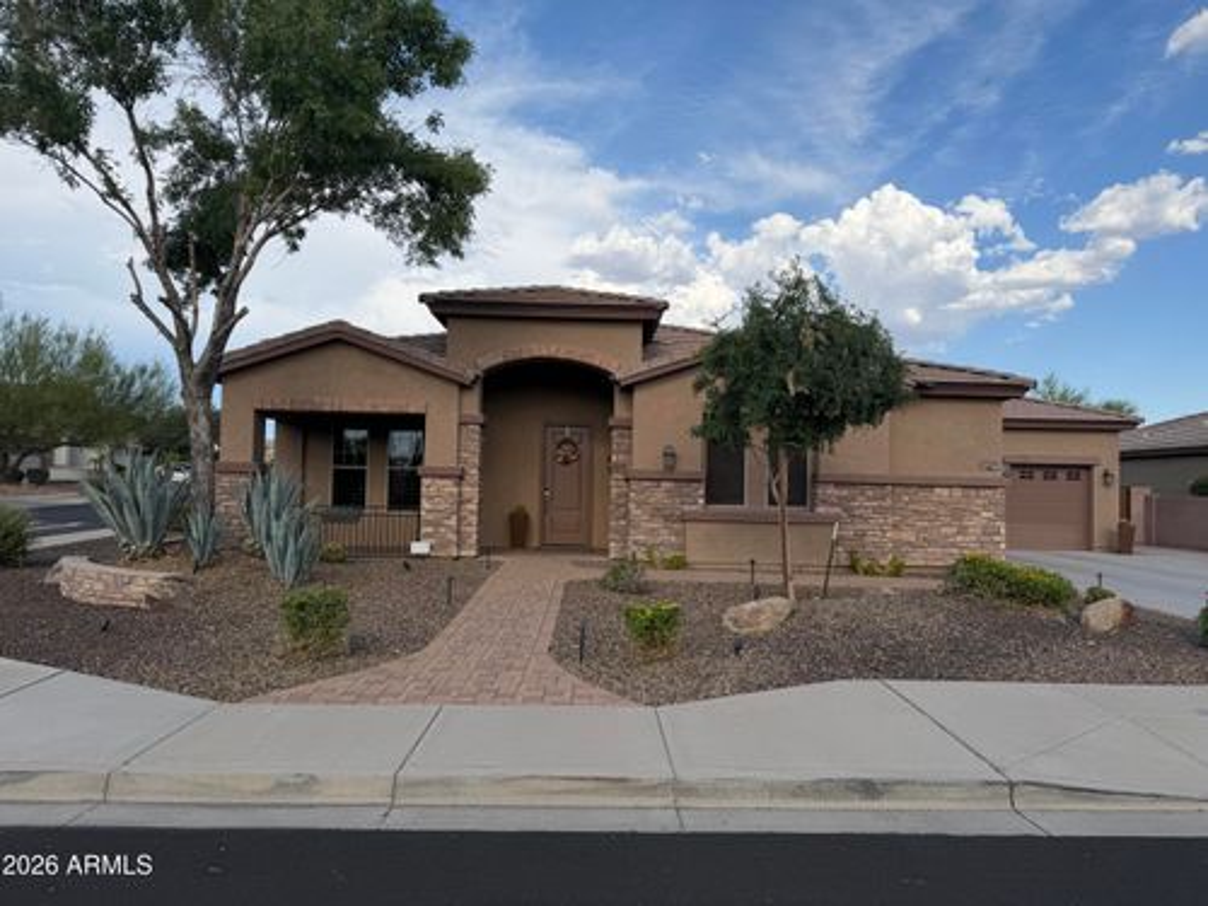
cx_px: 604
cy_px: 453
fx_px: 838
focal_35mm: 24
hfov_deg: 71.6
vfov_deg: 56.8
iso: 80
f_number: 1.78
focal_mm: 6.76
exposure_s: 1/3021
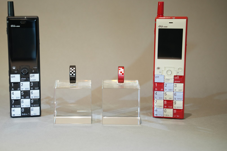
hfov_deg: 23.4
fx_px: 549
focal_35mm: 87
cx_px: 95
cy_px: 75
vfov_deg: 15.7
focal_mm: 73
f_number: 5.6
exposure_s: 1/125
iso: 1250
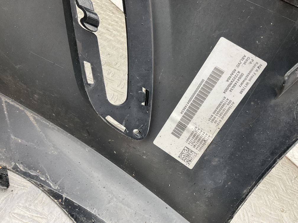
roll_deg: -31.2
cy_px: 112
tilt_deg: -29.7
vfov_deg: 48.2
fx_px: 250
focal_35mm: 29
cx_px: 149
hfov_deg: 61.7
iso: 64
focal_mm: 3
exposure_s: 1/60
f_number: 1.8
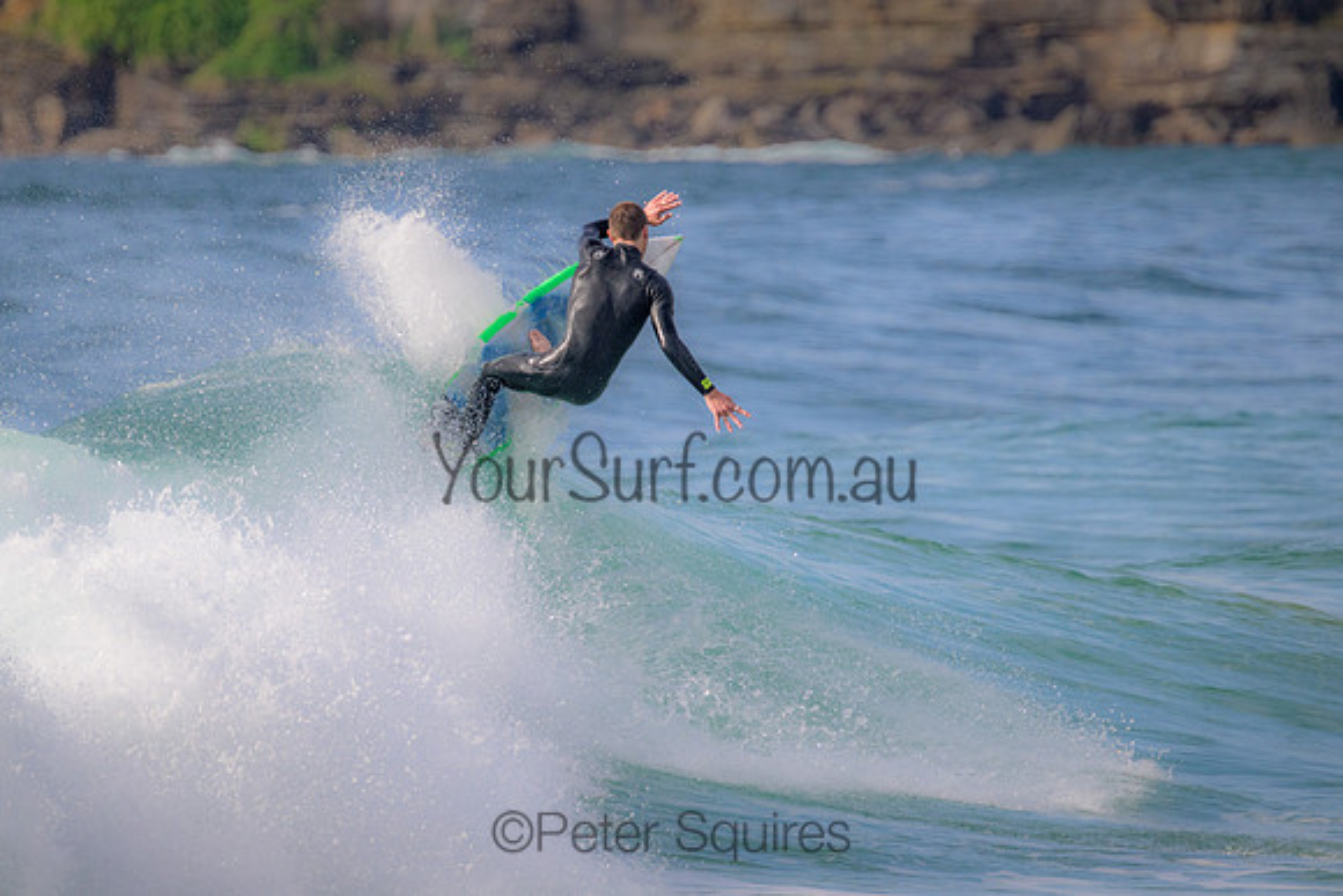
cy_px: 448
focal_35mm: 800
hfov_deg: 2.6
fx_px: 29850
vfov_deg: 1.7
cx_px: 672
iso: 1600
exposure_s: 1/2000
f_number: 11
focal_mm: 800
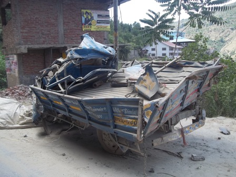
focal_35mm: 32
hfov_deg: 56.8
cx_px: 118
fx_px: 218
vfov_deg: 44.2
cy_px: 88
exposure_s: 1/250
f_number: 2.9
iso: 64
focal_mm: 5.7
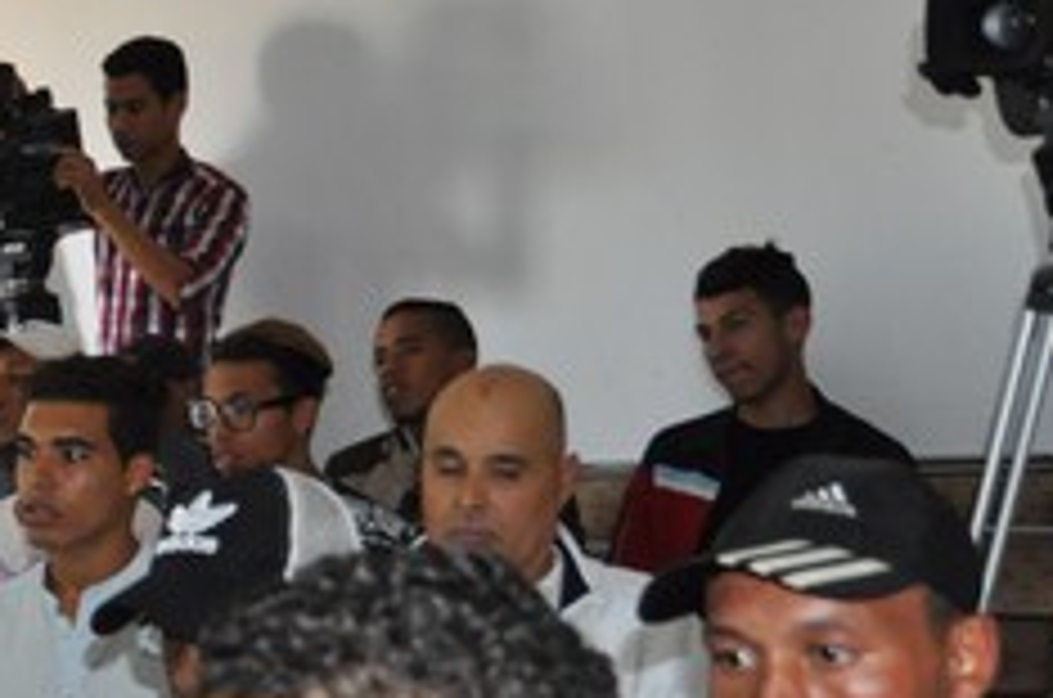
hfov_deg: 24.0
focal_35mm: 74
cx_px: -324
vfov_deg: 18.1
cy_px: 592
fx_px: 2160
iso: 800
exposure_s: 1/60
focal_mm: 18
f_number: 3.5
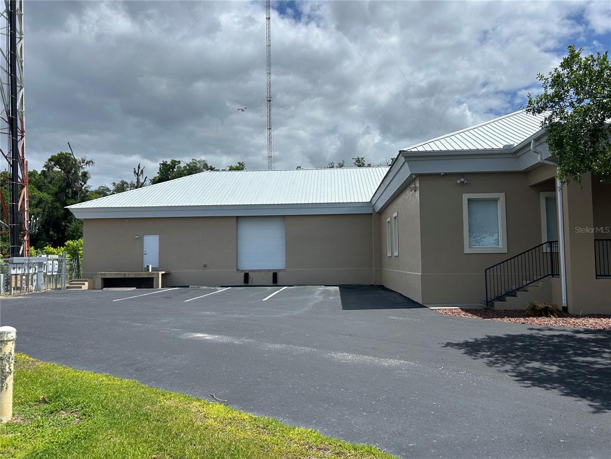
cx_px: 306
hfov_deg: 67.3
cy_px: 230
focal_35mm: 26
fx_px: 459
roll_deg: +0.9
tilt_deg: +2.4
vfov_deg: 53.1
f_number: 1.5
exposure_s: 1/8696
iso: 50
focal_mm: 5.7
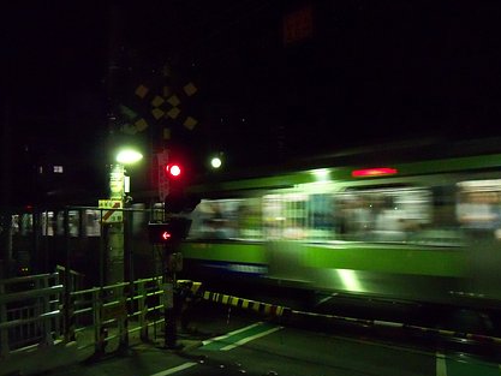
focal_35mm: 43
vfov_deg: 33.6
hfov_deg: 43.8
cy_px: 202
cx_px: 249
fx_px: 623
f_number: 3.5
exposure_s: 1/30
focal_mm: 6.2
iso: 800
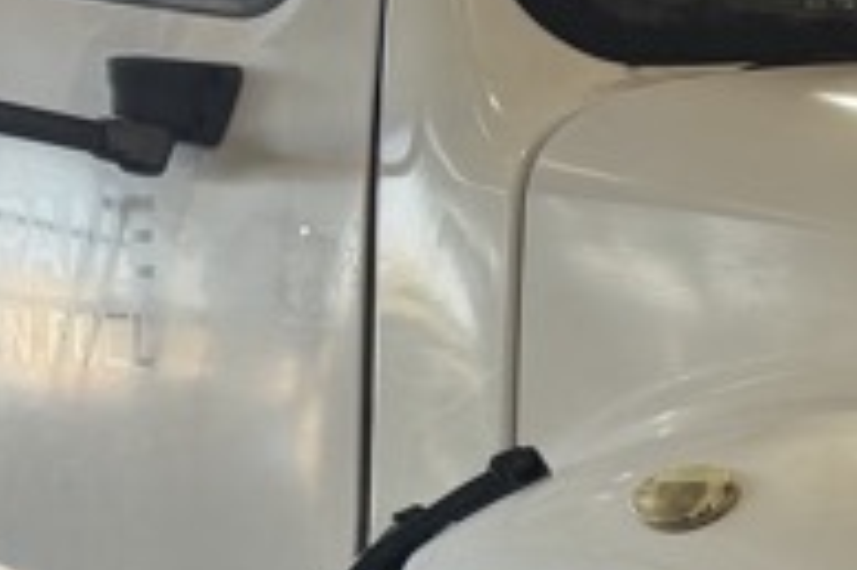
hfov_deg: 15.4
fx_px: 3140
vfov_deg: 10.2
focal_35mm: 132
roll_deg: -1.6
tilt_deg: -4.7
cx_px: 760
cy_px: 636
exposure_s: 1/201
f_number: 1.78
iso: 125
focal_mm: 6.76
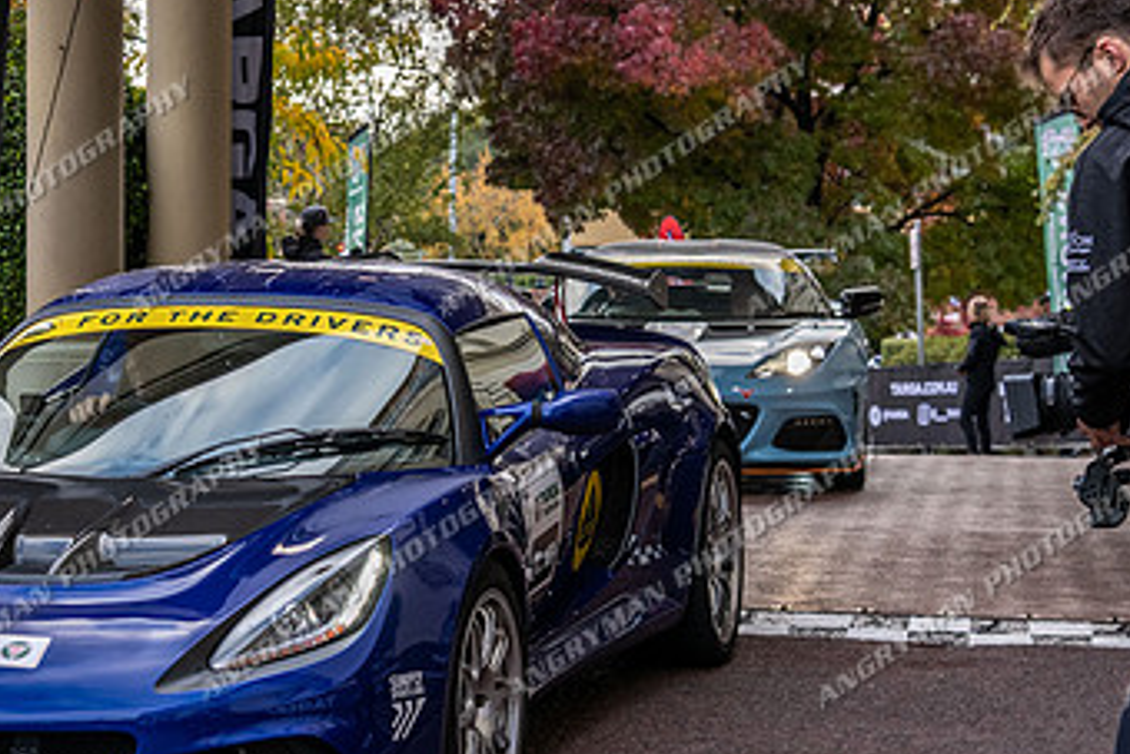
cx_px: 296
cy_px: 407
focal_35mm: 99
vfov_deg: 13.8
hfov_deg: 20.5
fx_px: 3109
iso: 500
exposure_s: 1/250
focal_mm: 58
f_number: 5.6
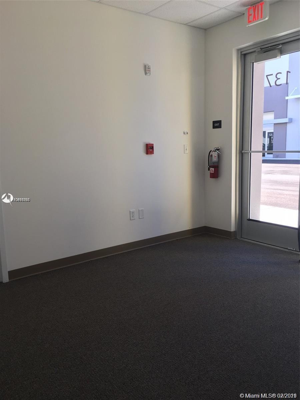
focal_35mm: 29
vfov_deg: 61.7
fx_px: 335
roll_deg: +1.4
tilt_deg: -7.5
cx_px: 150
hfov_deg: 48.2
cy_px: 200
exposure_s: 1/60
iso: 32
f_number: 2.2
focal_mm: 4.15
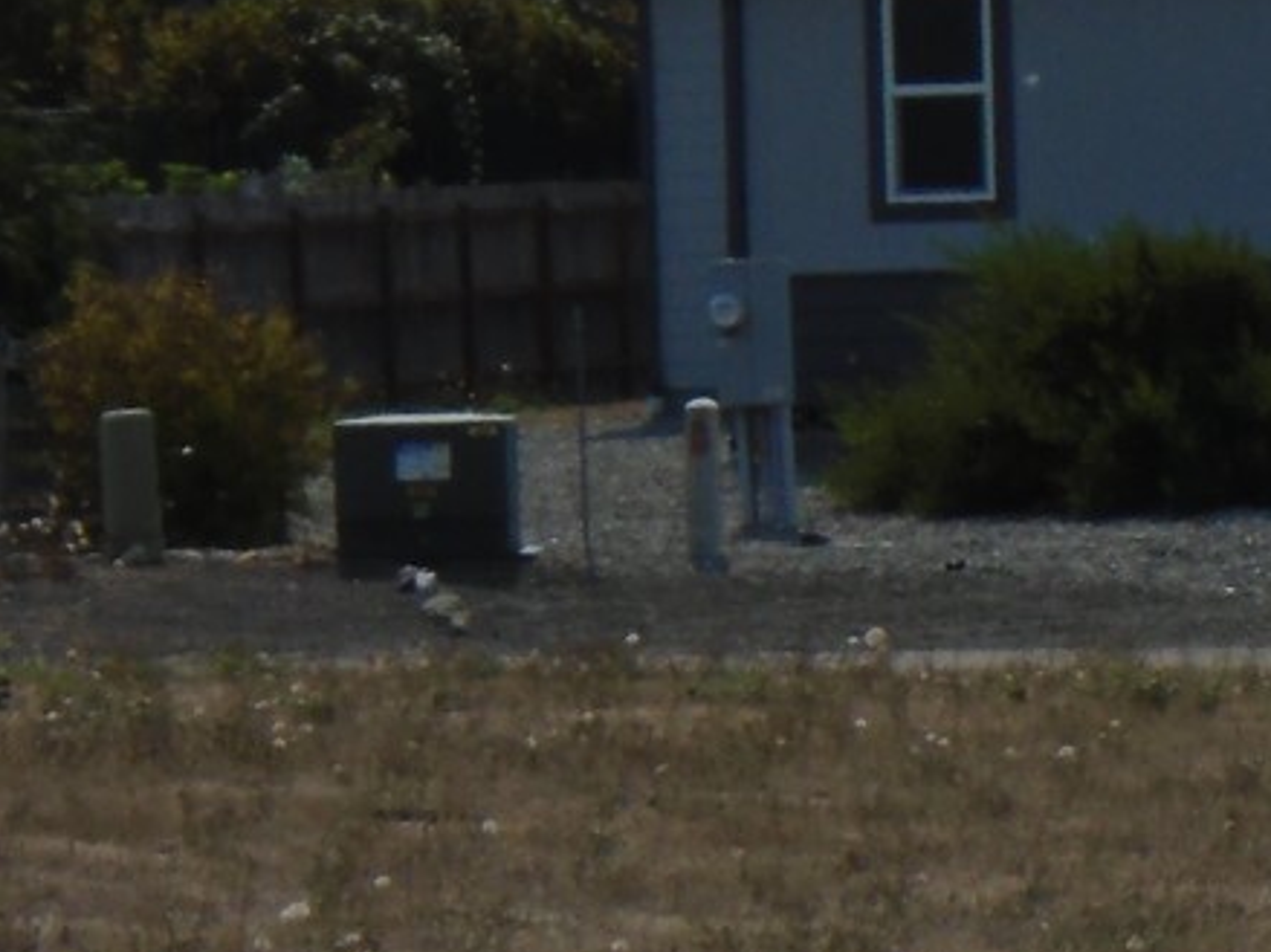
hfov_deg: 5.0
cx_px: 1989
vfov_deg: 3.7
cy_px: 648
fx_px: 14573
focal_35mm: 397
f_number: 5.8
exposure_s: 1/800
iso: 100
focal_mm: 19.3
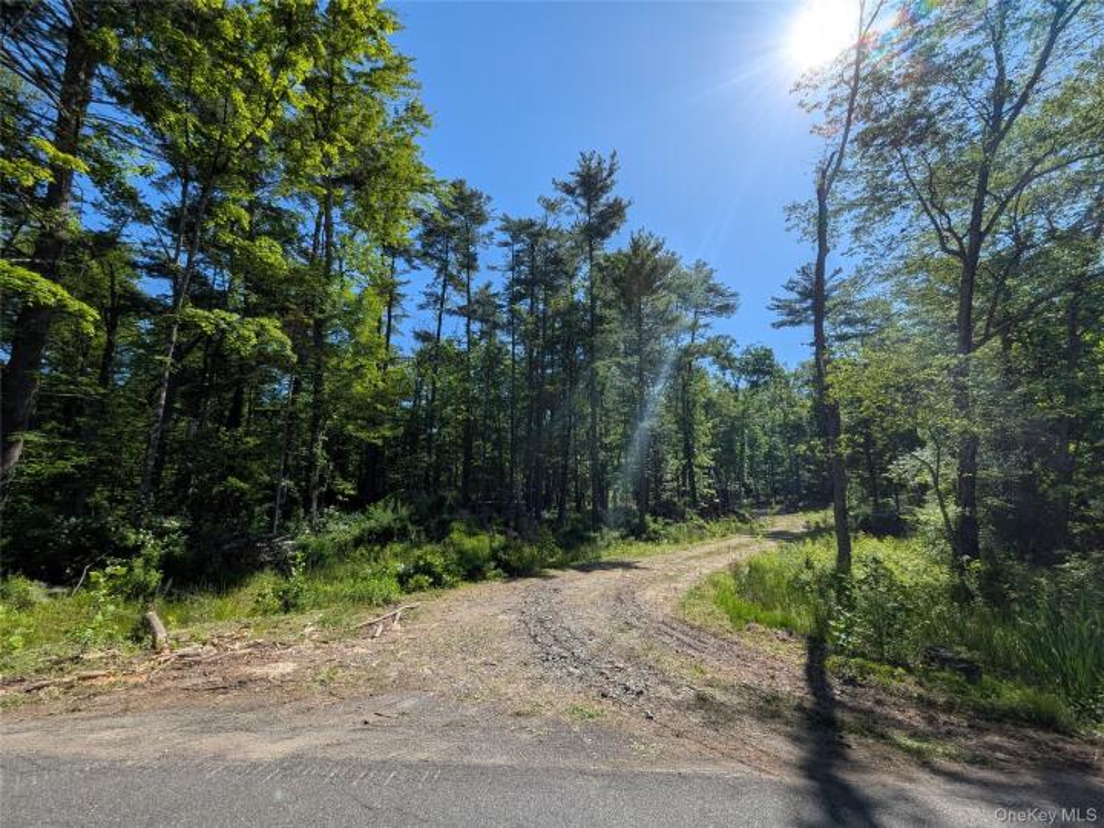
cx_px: 552
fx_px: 415
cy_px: 414
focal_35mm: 13
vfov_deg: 89.9
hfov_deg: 106.2
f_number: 2.2
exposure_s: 1/1852
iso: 27
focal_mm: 1.54
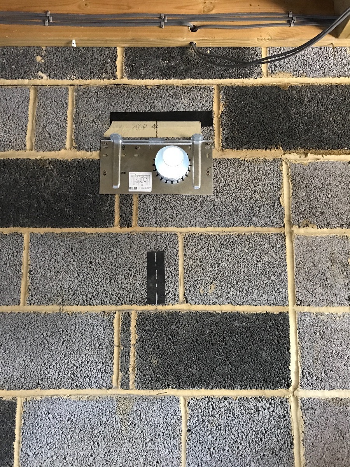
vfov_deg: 63.4
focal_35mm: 28
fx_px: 377
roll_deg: +0.9
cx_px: 175
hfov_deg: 49.7
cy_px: 234
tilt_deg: +8.9
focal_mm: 3.99
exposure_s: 1/17
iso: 100
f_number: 1.8
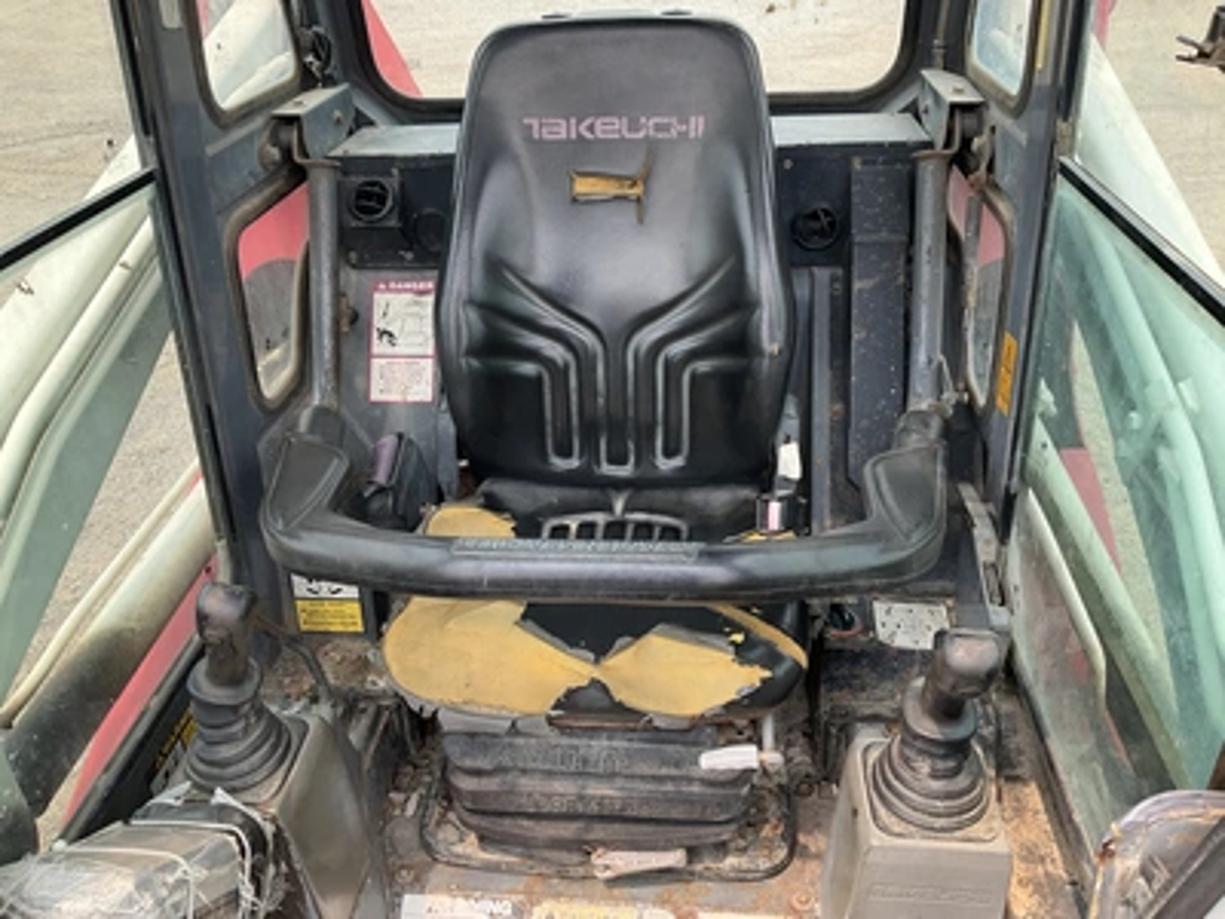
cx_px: 612
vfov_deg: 48.2
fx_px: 1026
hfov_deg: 61.7
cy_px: 460
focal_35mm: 29
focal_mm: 3
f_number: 1.8
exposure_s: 1/362
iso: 25
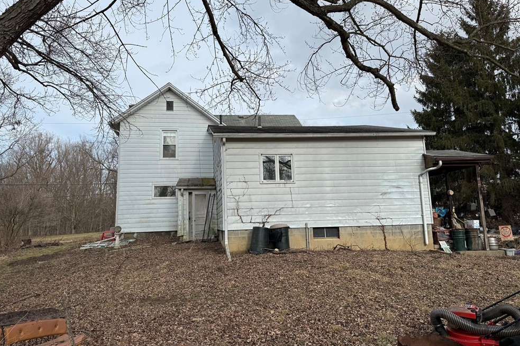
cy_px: 164
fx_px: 375
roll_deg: +2.5
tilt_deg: +9.5
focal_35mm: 26
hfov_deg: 69.4
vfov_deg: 49.5
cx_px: 250
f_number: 1.78
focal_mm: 6.76
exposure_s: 1/4405
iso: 80
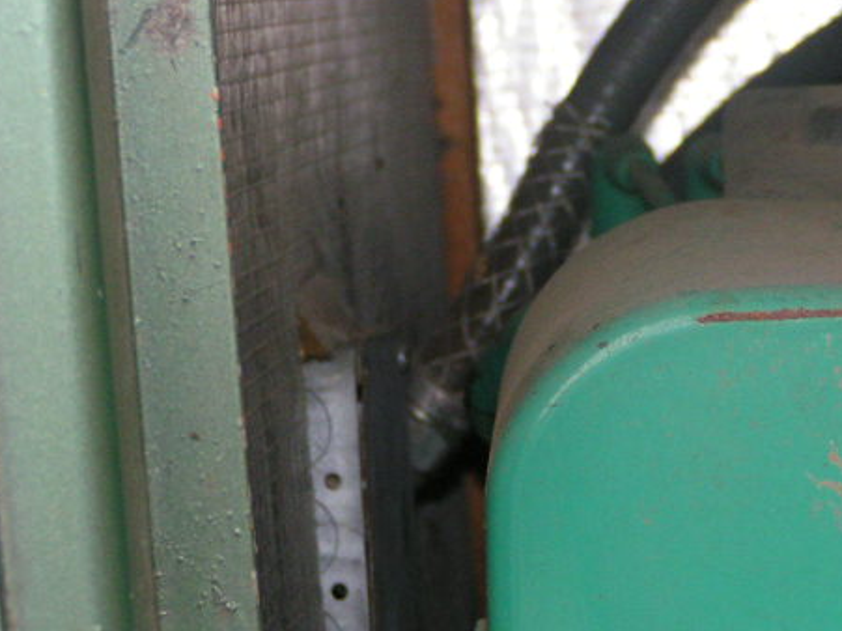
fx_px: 4523
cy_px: 317
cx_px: 375
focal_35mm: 186
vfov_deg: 8.0
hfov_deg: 10.6
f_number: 3.5
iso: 200
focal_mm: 20
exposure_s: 1/160
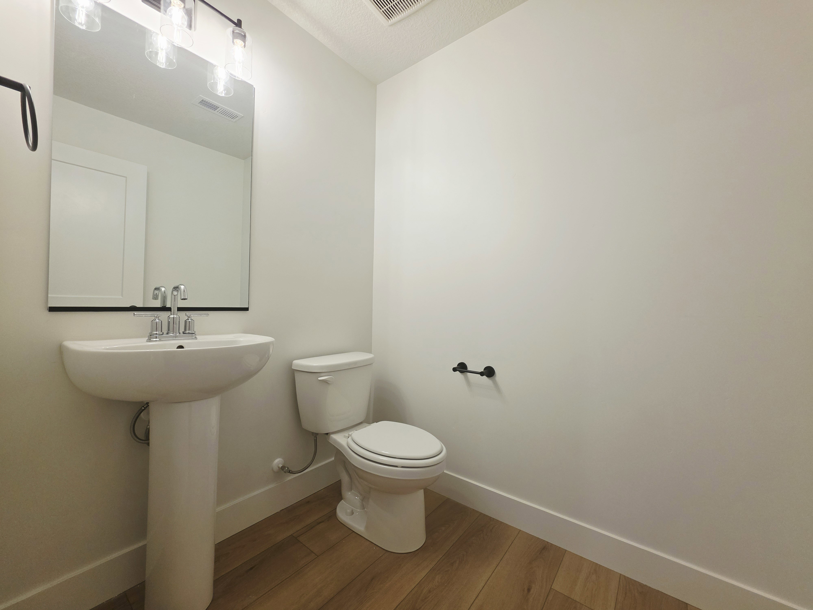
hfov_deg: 106.2
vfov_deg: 89.9
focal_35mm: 13
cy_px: 305
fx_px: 305
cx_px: 406
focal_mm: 2.2
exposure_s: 1/120
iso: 80
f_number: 1.9
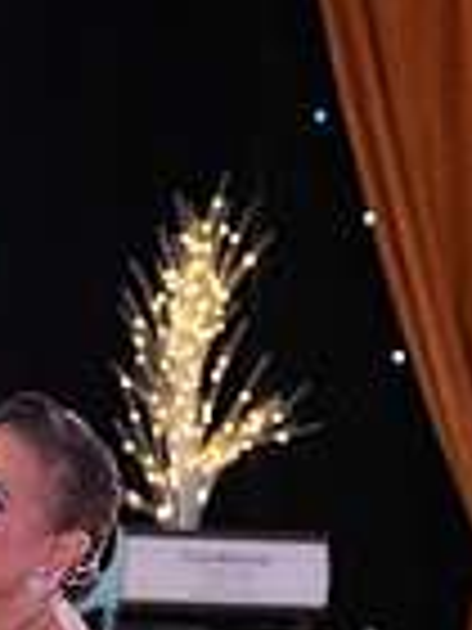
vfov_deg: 7.0
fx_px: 5054
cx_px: -272
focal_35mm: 278
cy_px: 936
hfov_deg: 5.3
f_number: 4
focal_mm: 70
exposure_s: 1/400
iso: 2000
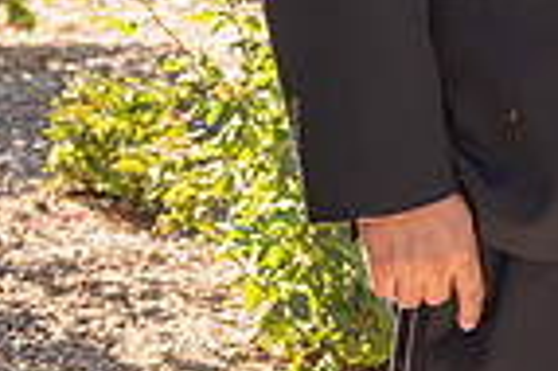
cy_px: -291
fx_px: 3267
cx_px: 1096
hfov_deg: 9.2
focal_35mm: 211
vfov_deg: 6.4
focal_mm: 52
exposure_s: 1/250
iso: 200
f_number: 5.6
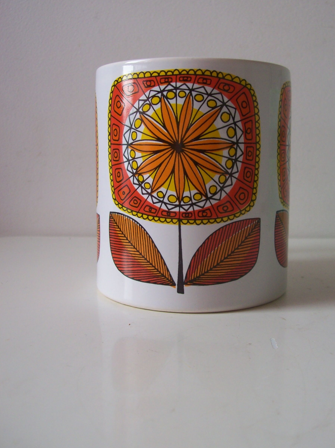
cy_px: 198
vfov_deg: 43.8
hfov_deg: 33.5
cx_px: 196
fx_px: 555
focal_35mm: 43
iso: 80
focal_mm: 6
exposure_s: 1/66.7
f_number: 2.7
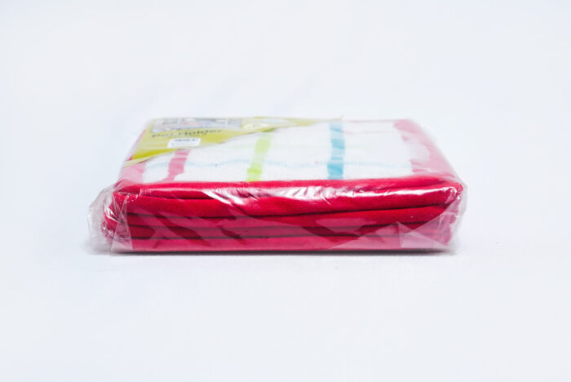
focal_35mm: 62
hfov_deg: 32.4
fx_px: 984
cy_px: 191
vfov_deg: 22.0
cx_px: 286
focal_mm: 62
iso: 3200
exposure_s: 1/200
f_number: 11
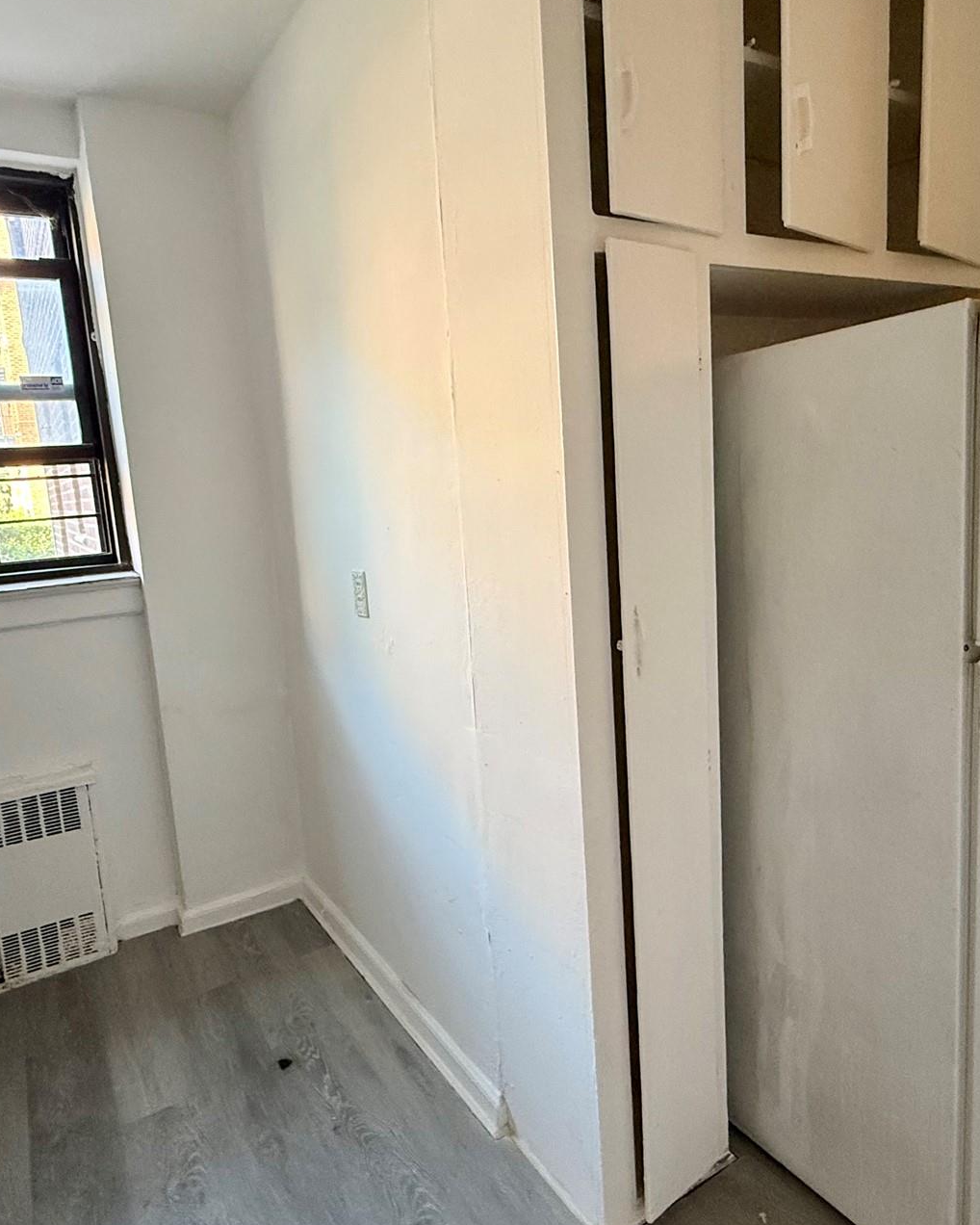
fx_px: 797
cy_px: 602
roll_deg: +4.5
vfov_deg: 75.0
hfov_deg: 63.0
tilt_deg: -7.8
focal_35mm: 22
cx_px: 435
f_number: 2.2
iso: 320
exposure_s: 1/60
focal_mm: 2.22
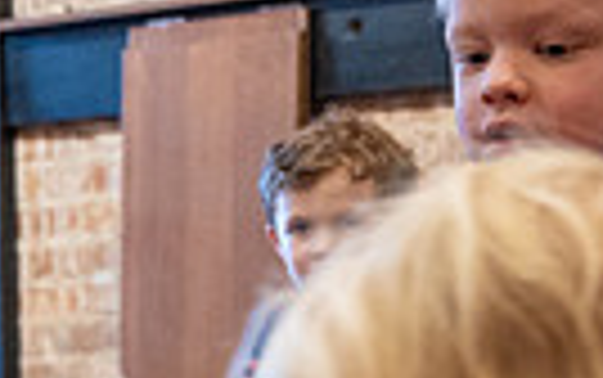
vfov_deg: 7.6
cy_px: 606
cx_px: -399
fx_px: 2780
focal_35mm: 169
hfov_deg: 11.7
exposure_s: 1/100
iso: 3200
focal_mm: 35
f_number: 4
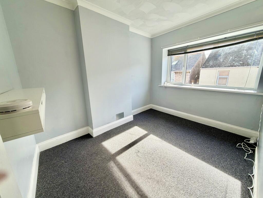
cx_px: 132
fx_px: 106
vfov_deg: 85.7
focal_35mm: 14
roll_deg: +1.4
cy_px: 99
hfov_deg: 102.1
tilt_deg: -13.8
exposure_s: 1/100
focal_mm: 2.22
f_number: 2.2
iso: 20
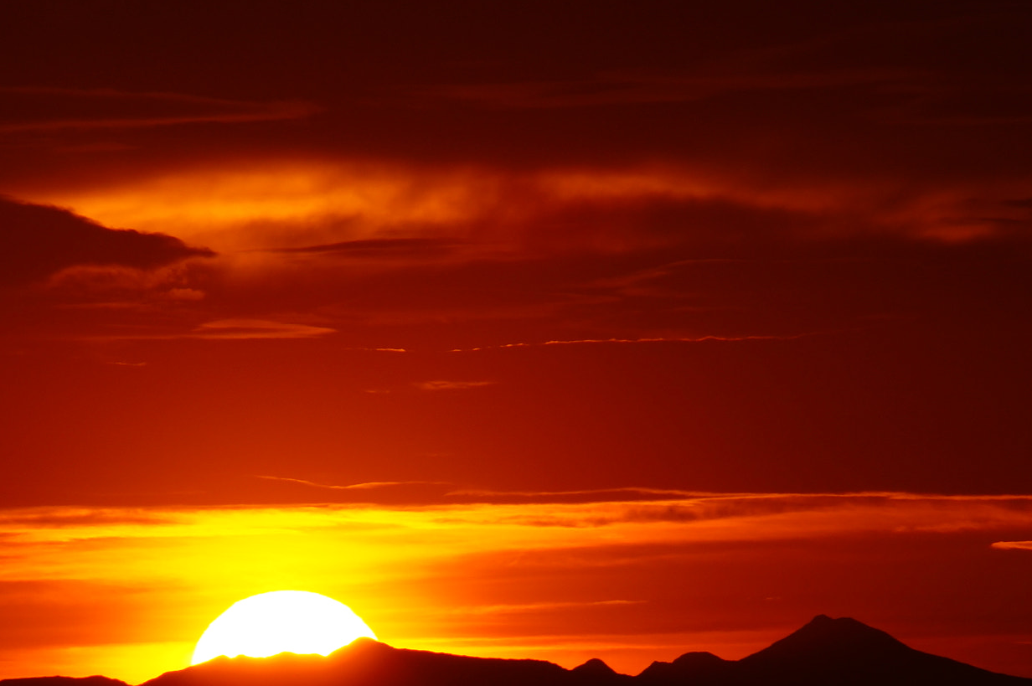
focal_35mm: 748
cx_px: 374
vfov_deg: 1.8
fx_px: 21422
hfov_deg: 2.8
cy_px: 499
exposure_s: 1/640
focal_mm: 300
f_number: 10
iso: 100
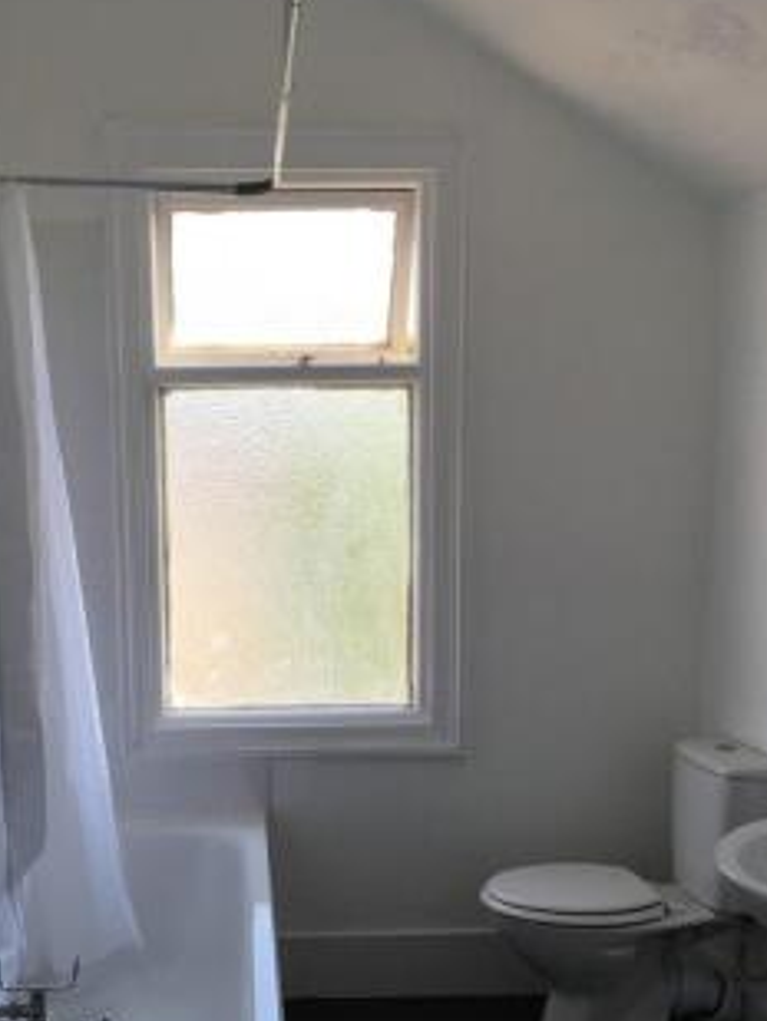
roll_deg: +0.2
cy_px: 672
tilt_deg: -6.8
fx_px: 1210
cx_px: 251
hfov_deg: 34.8
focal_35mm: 41
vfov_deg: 45.1
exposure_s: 1/198
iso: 25
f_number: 2.2
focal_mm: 4.15
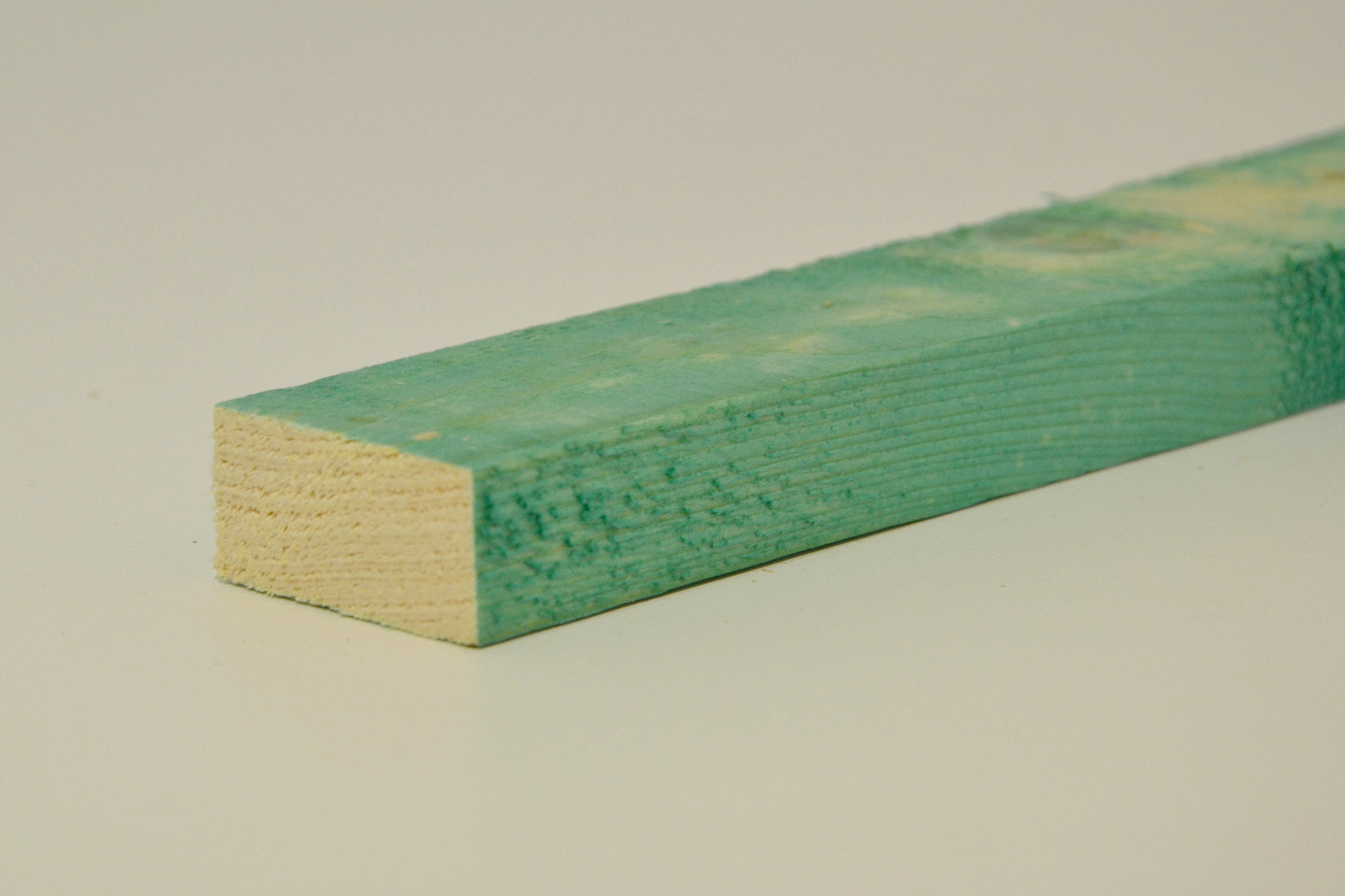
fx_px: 6858
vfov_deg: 7.5
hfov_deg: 11.2
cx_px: 608
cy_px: 381
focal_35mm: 184
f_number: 8
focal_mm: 105
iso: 360
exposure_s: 1/125
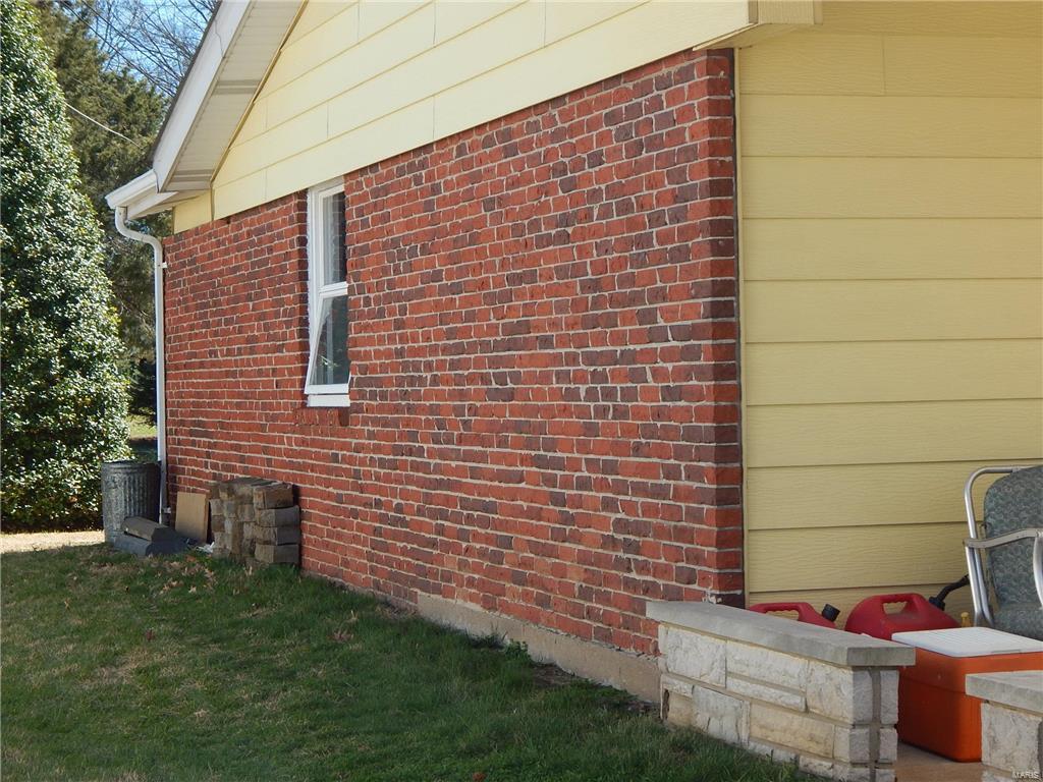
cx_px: 522
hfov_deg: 23.0
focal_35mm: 85
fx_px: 2561
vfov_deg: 17.4
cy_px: 391
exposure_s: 1/400
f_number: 4.3
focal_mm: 15.3
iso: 125
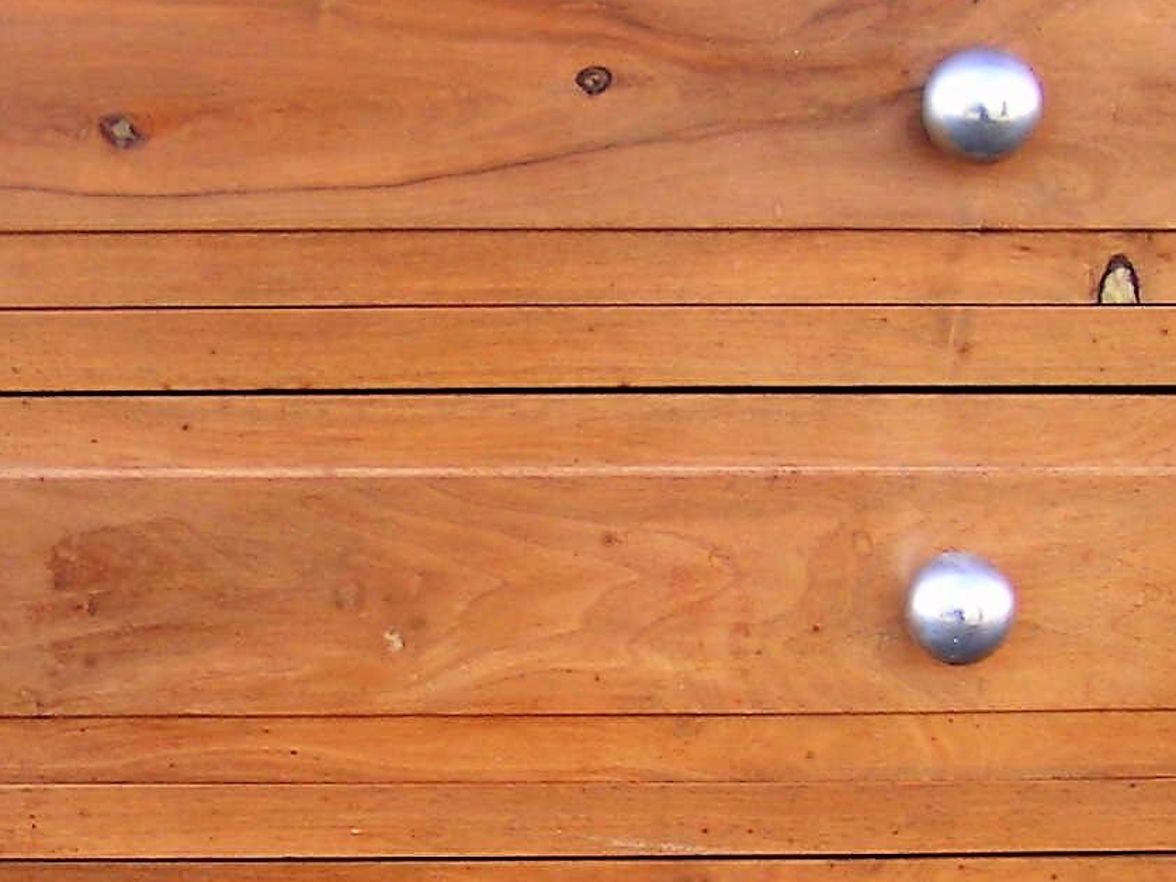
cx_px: 336
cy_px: 612
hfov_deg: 21.0
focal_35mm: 93
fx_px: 3160
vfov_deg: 15.9
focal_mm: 5.8
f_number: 3.2
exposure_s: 1/60
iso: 50
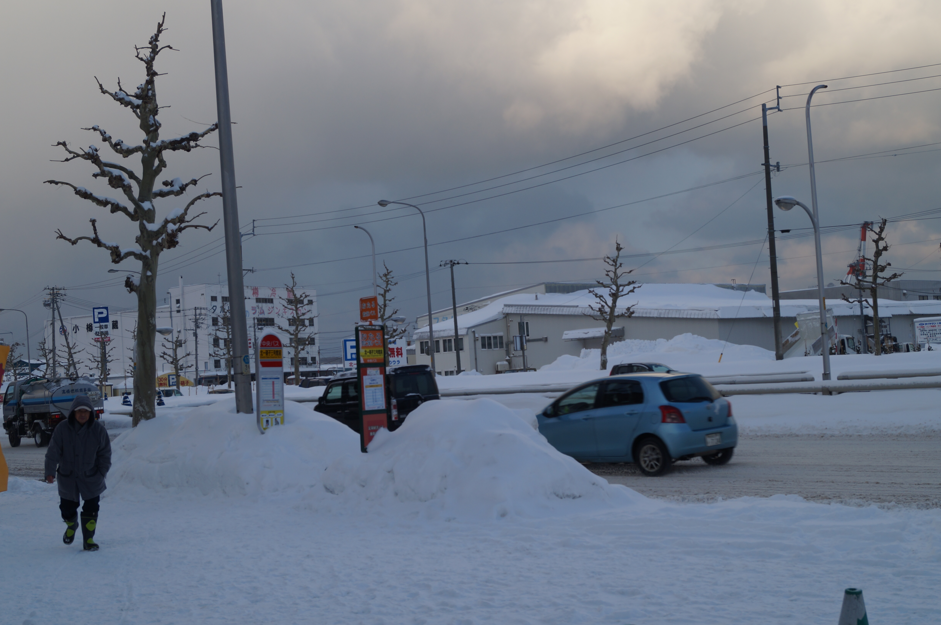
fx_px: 1175
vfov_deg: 29.8
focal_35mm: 45
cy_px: 312
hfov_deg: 43.6
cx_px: 470
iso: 100
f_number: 8
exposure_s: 1/200
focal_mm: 30
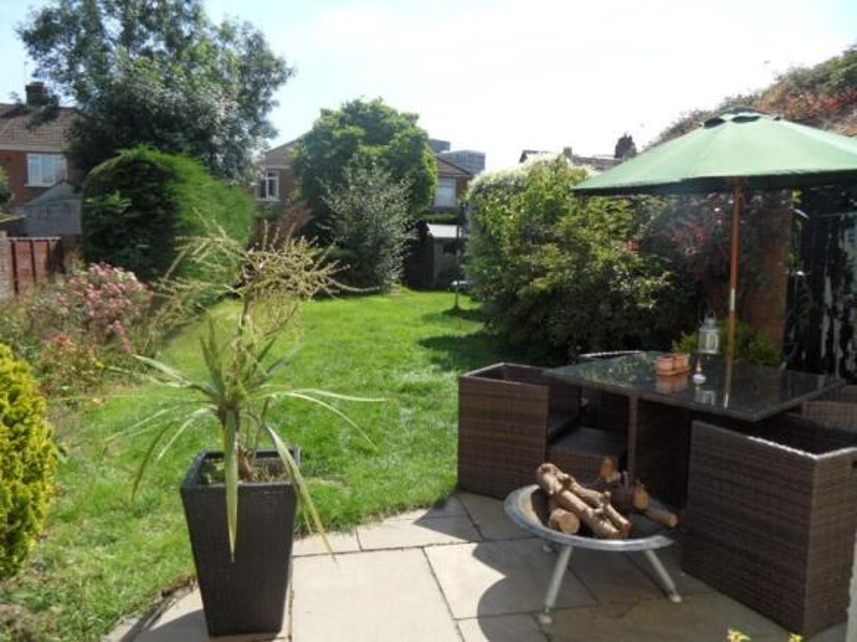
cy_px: 321
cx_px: 428
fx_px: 594
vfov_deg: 56.8
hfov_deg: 71.6
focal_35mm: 24
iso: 80
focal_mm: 3.9
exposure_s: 1/750
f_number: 3.2
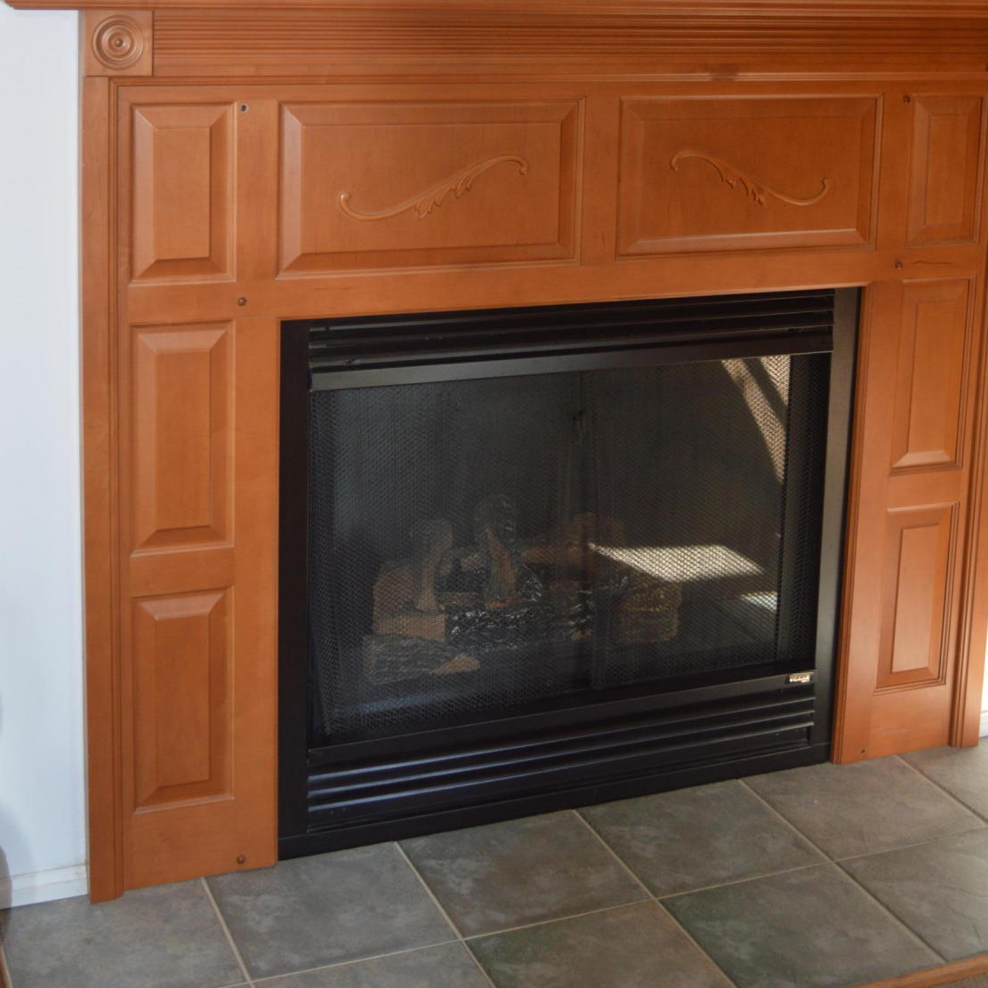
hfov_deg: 31.0
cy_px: 163
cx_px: 578
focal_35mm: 55
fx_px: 1776
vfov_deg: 30.2
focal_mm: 24
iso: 400
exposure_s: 1/80
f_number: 4
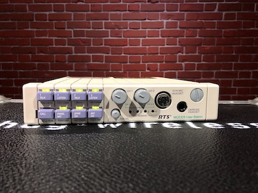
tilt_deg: -5.9
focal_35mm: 28
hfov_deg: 63.4
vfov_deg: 49.7
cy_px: 96
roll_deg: +0.2
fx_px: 209
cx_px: 129
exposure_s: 1/15
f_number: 1.8
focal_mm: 3.99
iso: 80
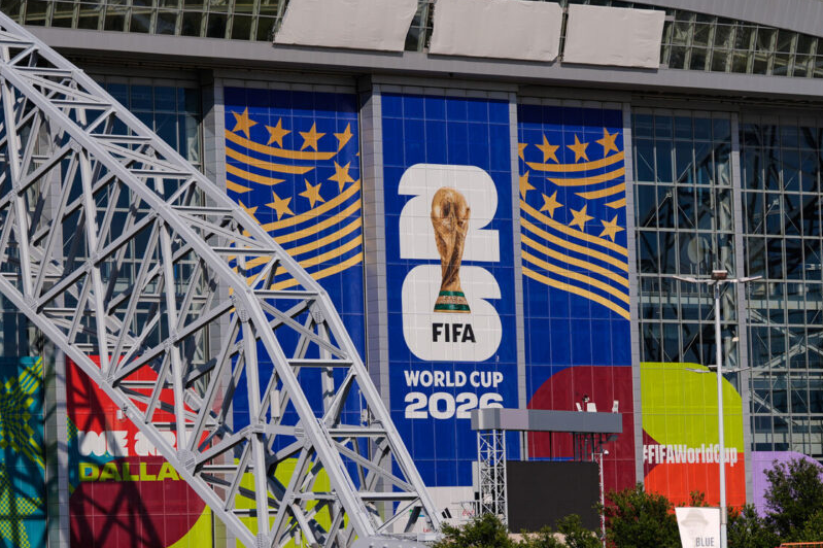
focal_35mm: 184
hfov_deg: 11.2
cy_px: 240
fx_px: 4204
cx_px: 430
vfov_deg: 7.5
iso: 160
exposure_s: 1/2500
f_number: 5
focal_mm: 147
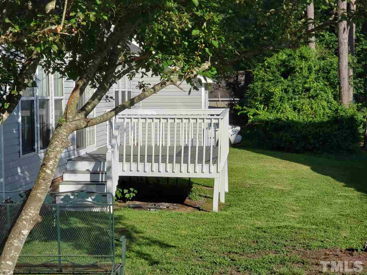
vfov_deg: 28.0
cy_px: 138
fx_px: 551
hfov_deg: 36.8
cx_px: 184
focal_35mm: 52
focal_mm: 6
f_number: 2.4
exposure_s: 1/1123
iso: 32
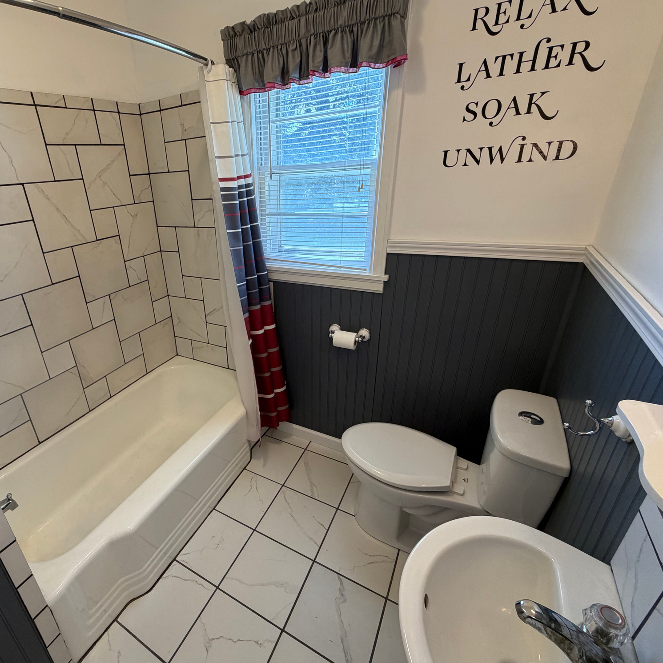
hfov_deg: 82.2
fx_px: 368
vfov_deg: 84.0
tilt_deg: -23.9
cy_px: 334
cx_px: 244
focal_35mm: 17
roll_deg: +4.5
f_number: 2.2
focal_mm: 2.22
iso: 160
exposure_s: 1/120
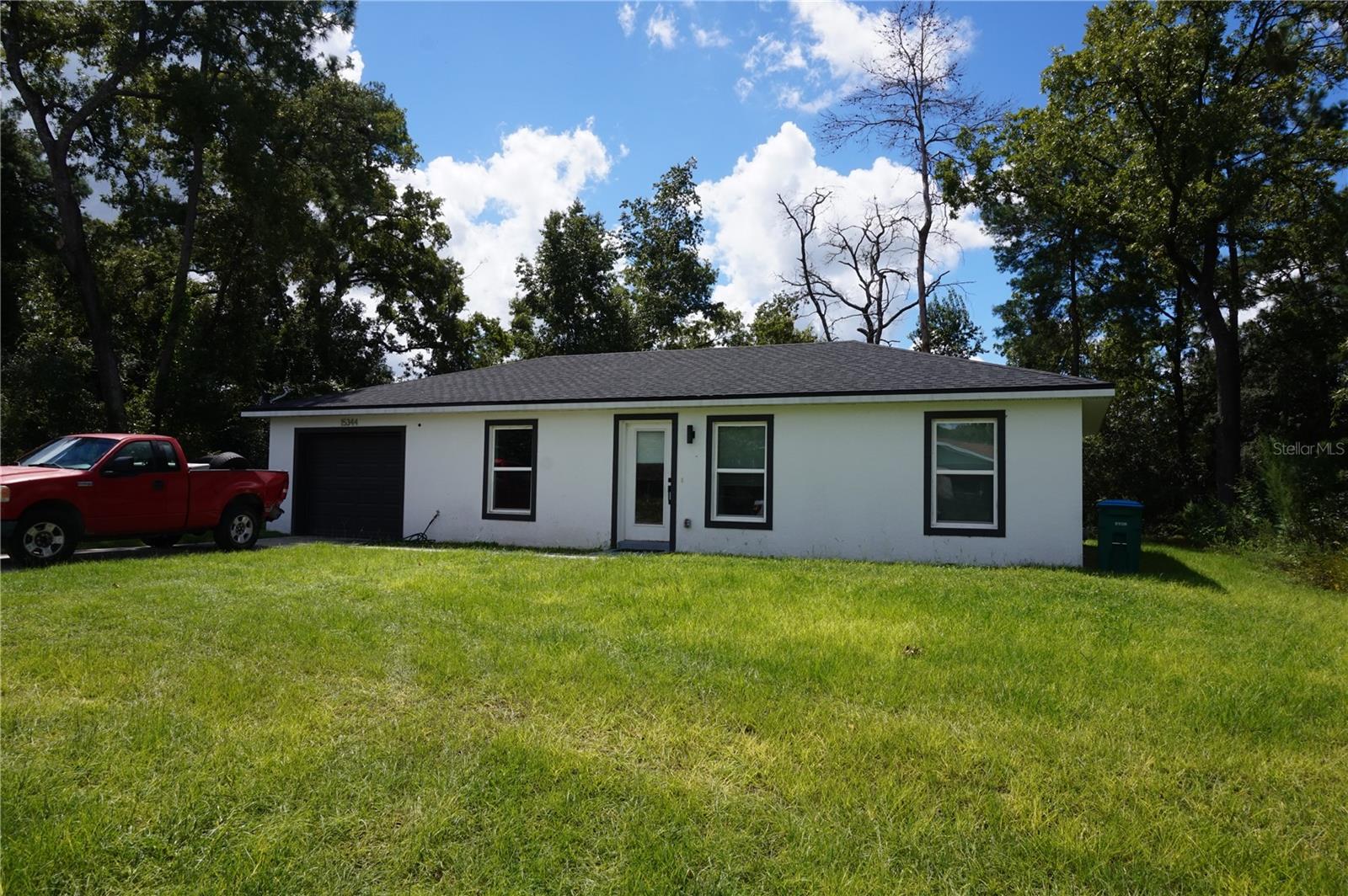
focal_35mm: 24
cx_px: 674
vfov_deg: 53.1
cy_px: 448
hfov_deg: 73.8
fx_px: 898
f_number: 16
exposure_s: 1/100
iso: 100
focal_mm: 16
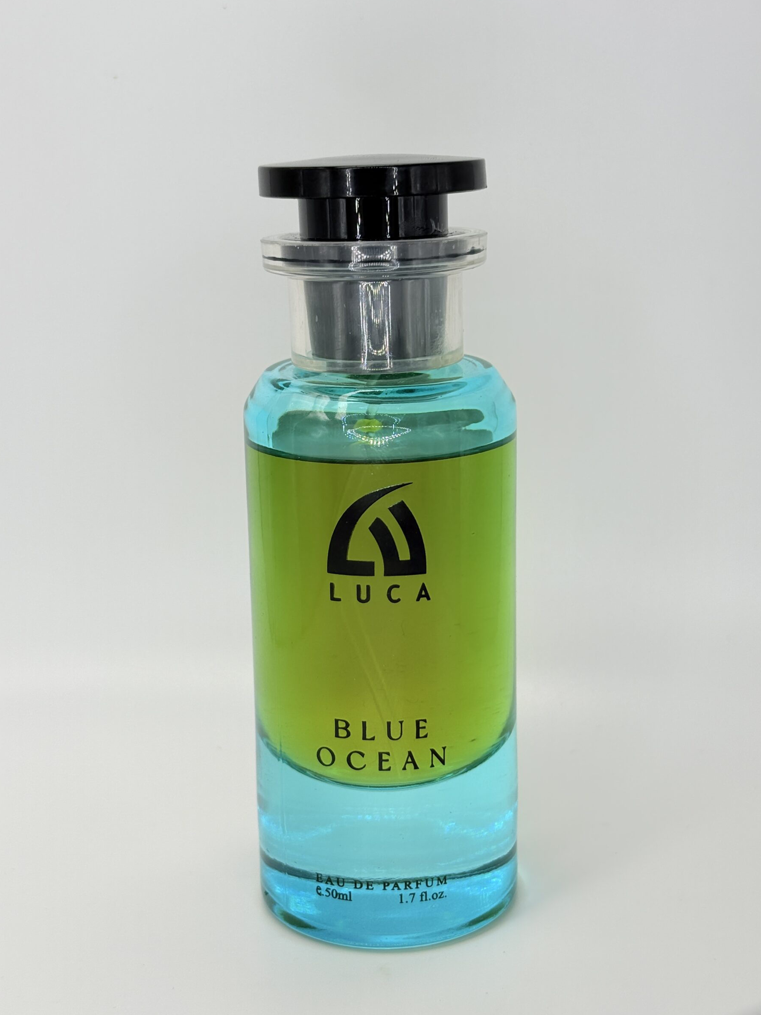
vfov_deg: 34.3
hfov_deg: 26.1
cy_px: 493
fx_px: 1641
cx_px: 367
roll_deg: +0.7
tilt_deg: -12.3
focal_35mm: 56
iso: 32
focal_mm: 5.96
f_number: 1.6
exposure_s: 1/1393
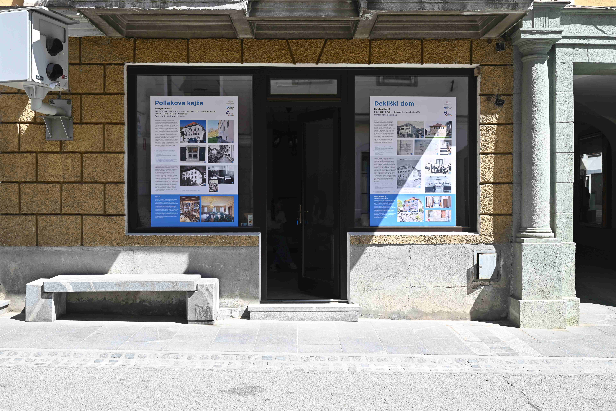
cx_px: 308
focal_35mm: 36
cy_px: 206
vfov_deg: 36.9
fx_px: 616
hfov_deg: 53.1
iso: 140
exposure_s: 1/250
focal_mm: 36
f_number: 5.6
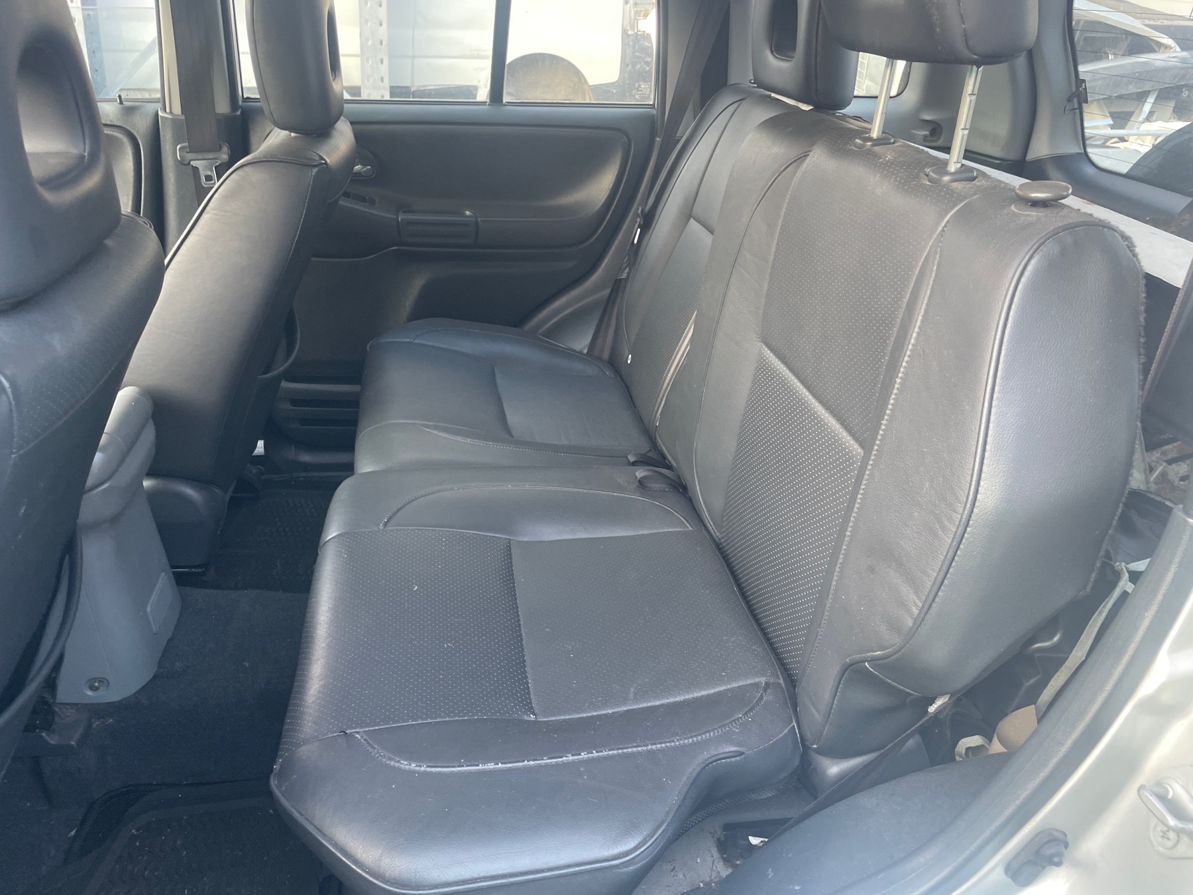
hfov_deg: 67.3
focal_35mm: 26
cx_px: 596
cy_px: 448
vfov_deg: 53.1
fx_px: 896
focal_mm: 4.2
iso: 125
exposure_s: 1/83
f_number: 1.6
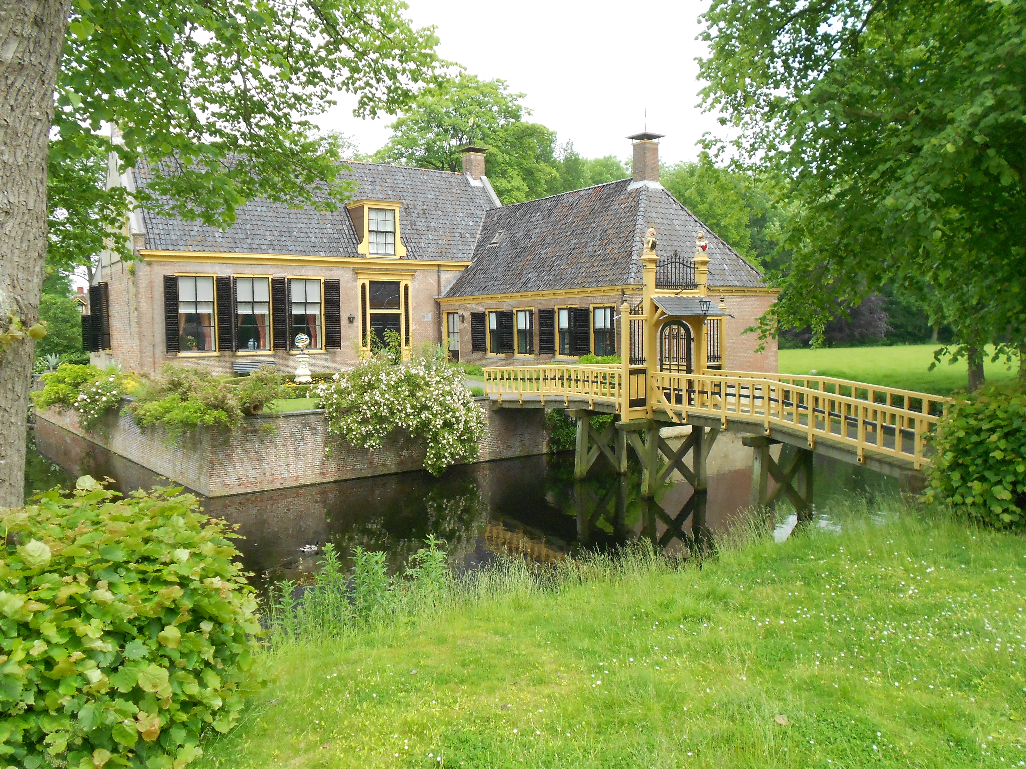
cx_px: 513
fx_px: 860
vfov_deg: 48.2
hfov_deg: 61.7
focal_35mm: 29
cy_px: 384
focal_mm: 5.1
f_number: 3.4
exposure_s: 1/800
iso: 200
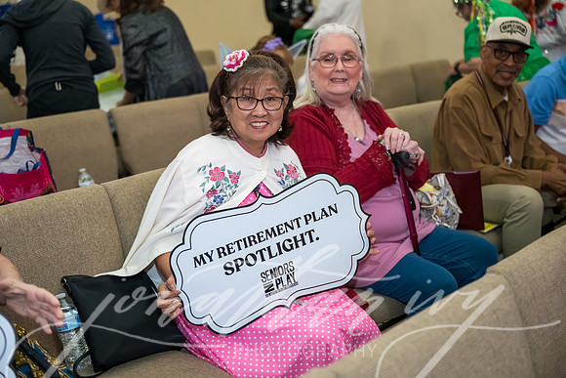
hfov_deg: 38.2
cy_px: 189
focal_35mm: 52
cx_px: 283
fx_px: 818
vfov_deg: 26.0
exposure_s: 1/200
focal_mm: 52
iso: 3600
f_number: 2.8
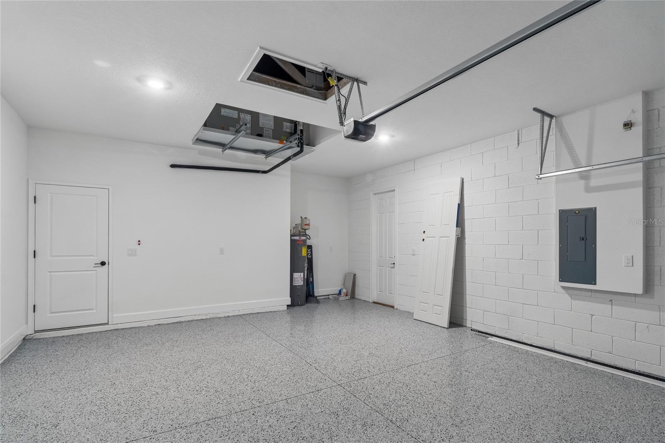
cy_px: 222
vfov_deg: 77.3
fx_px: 277
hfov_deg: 100.4
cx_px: 332
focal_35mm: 15
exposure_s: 1/8
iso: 100
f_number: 7.1
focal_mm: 10
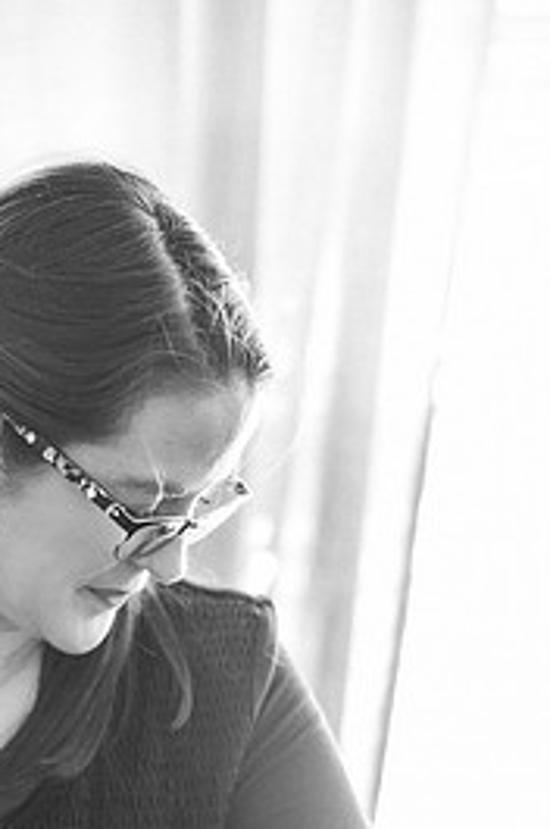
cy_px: 694
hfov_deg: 16.0
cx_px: 184
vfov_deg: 23.5
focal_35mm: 85
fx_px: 1953
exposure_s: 1/320
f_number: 2
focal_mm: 50
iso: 640
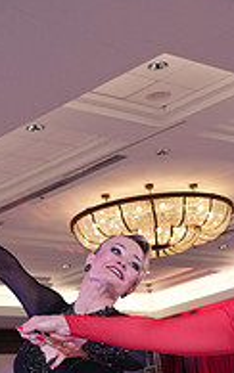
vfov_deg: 19.1
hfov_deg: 12.5
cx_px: 268
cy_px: 442
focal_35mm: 103
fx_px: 1050
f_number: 5
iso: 2500
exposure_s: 1/250
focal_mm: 34
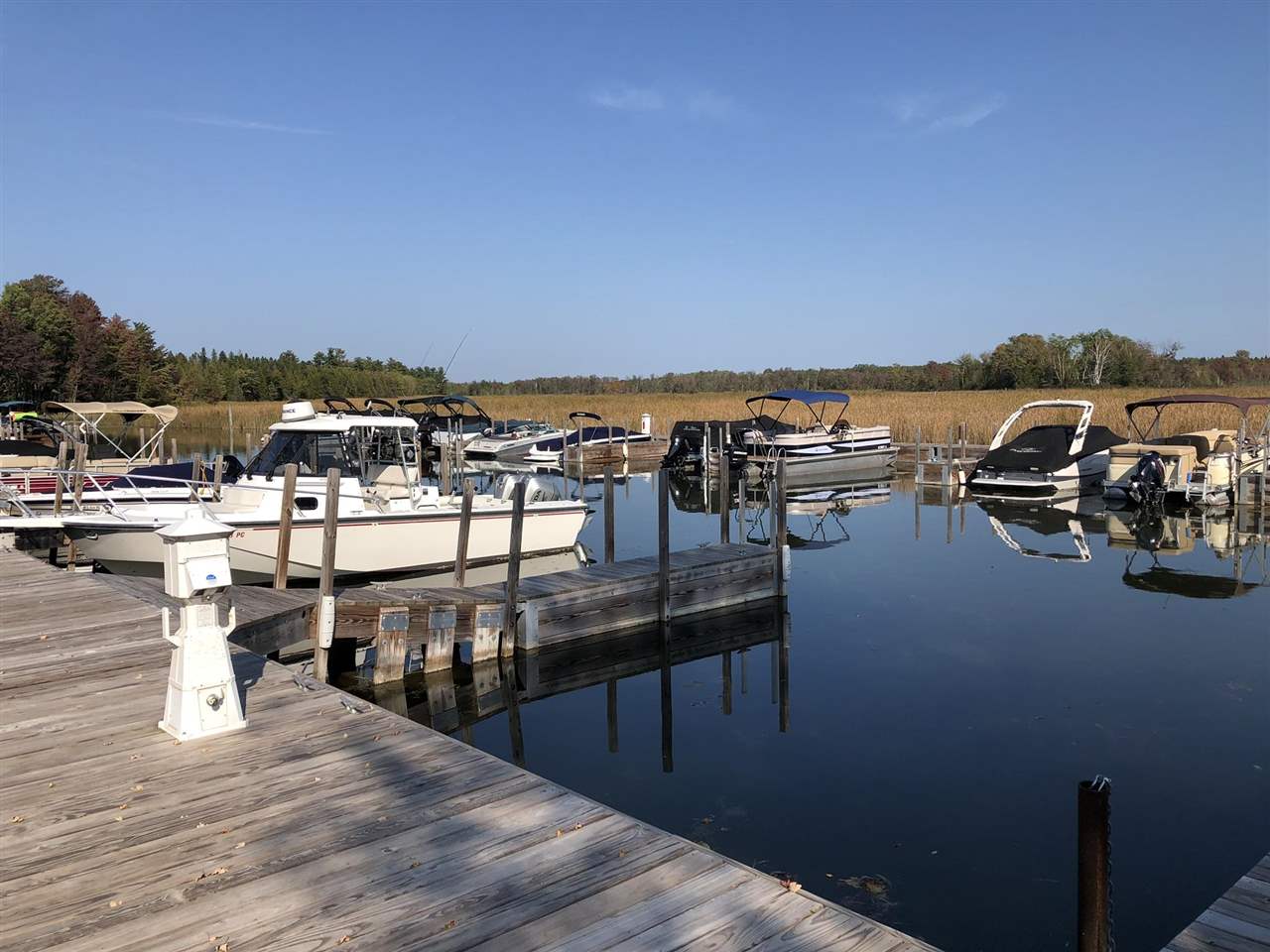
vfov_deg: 49.7
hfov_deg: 63.4
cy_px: 476
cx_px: 635
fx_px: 1027
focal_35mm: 28
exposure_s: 1/2404
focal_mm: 3.99
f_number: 1.8
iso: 20
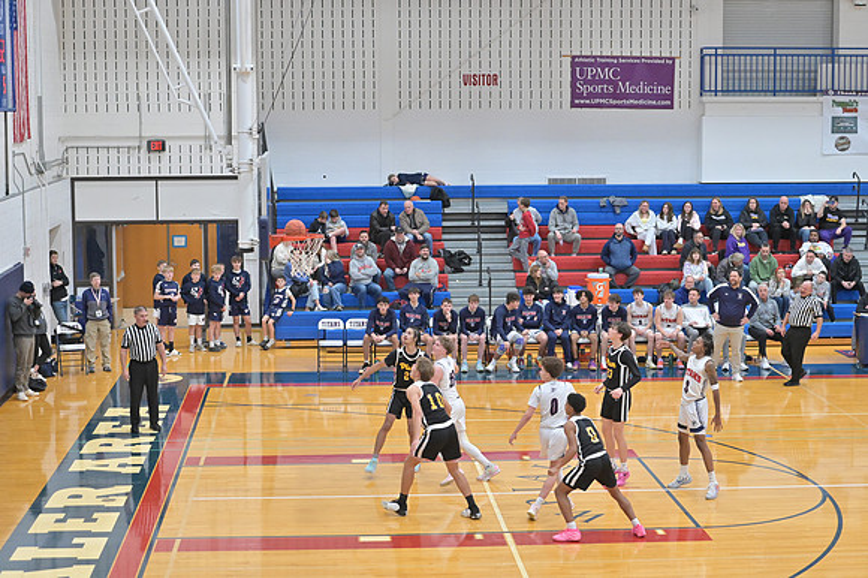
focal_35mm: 70
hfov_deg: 28.9
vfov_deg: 19.4
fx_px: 1687
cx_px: 434
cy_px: 289
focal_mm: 70
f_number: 4
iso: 6400
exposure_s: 1/800
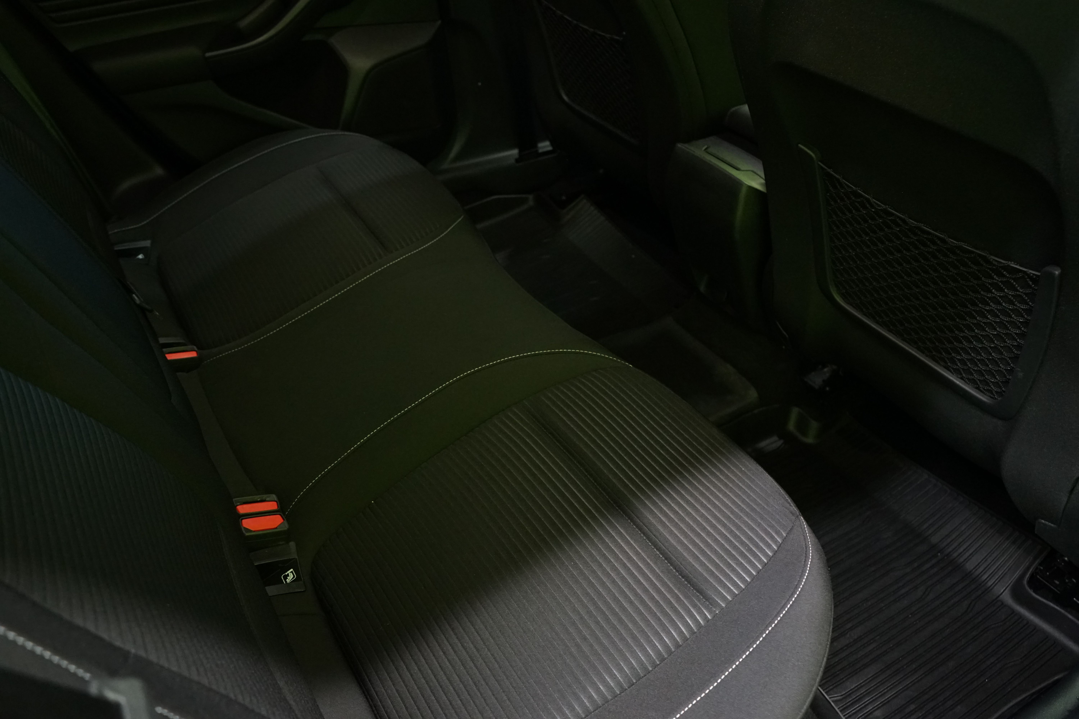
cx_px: 540
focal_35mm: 29
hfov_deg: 63.7
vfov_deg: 45.0
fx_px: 869
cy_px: 360
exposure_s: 1/20
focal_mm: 29
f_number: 5
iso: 3200
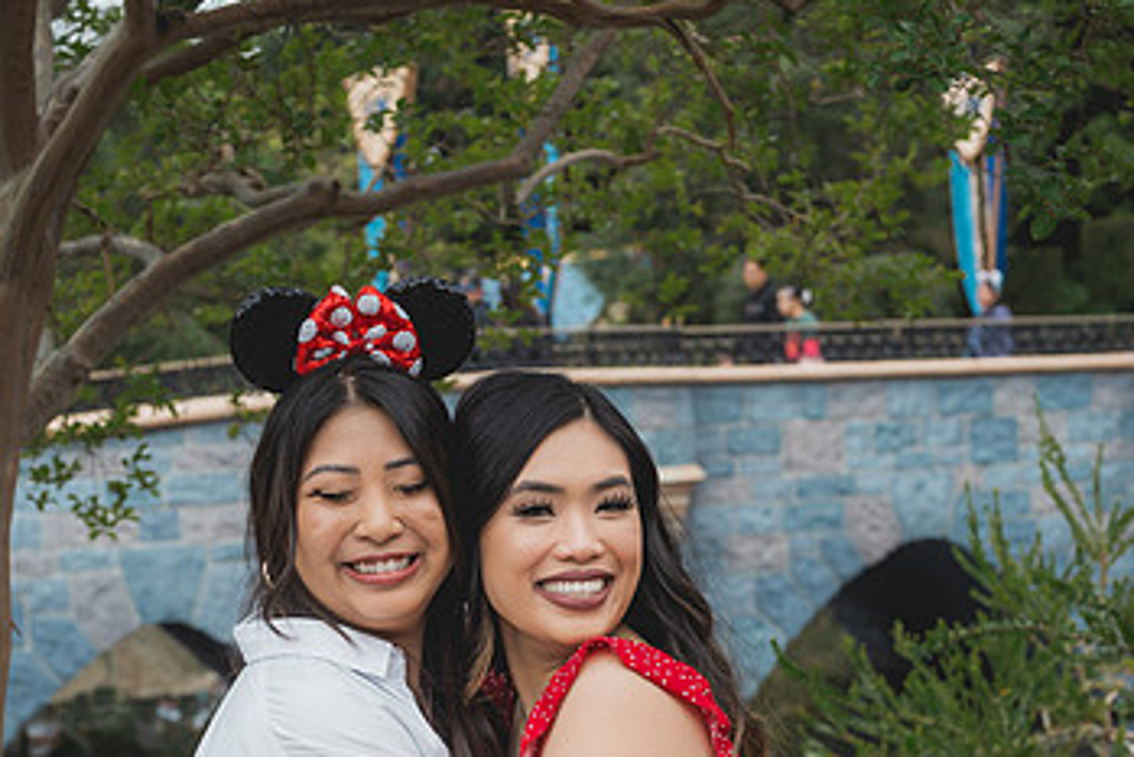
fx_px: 2615
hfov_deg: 24.5
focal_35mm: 83
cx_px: 526
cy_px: 622
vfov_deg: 16.3
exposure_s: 1/160
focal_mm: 50
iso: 250
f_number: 4.5
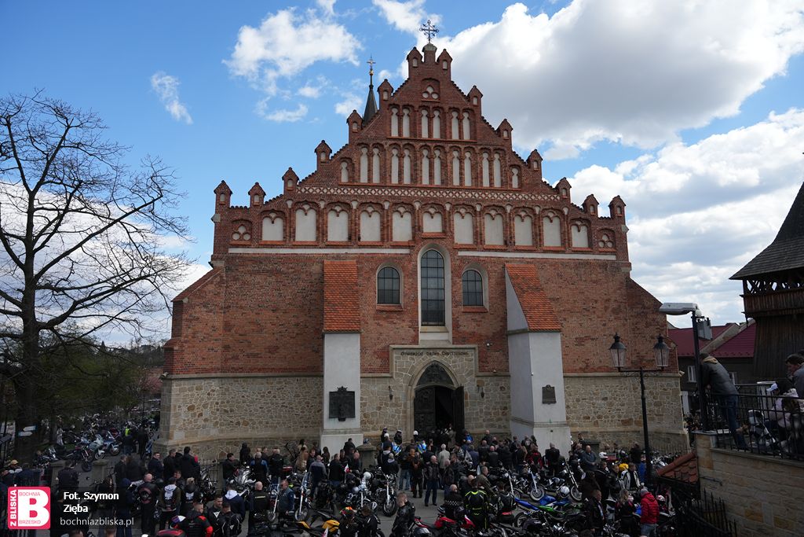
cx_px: 402
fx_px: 536
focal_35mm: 24
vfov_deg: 53.1
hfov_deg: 73.7
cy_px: 268
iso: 400
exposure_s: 1/1250
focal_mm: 24
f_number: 5.6
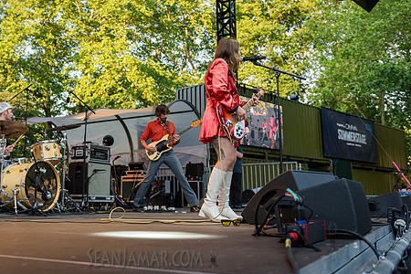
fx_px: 479
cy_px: 103
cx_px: 155
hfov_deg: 46.0
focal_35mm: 42
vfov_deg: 31.8
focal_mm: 32
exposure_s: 1/2000
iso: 2000
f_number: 3.2
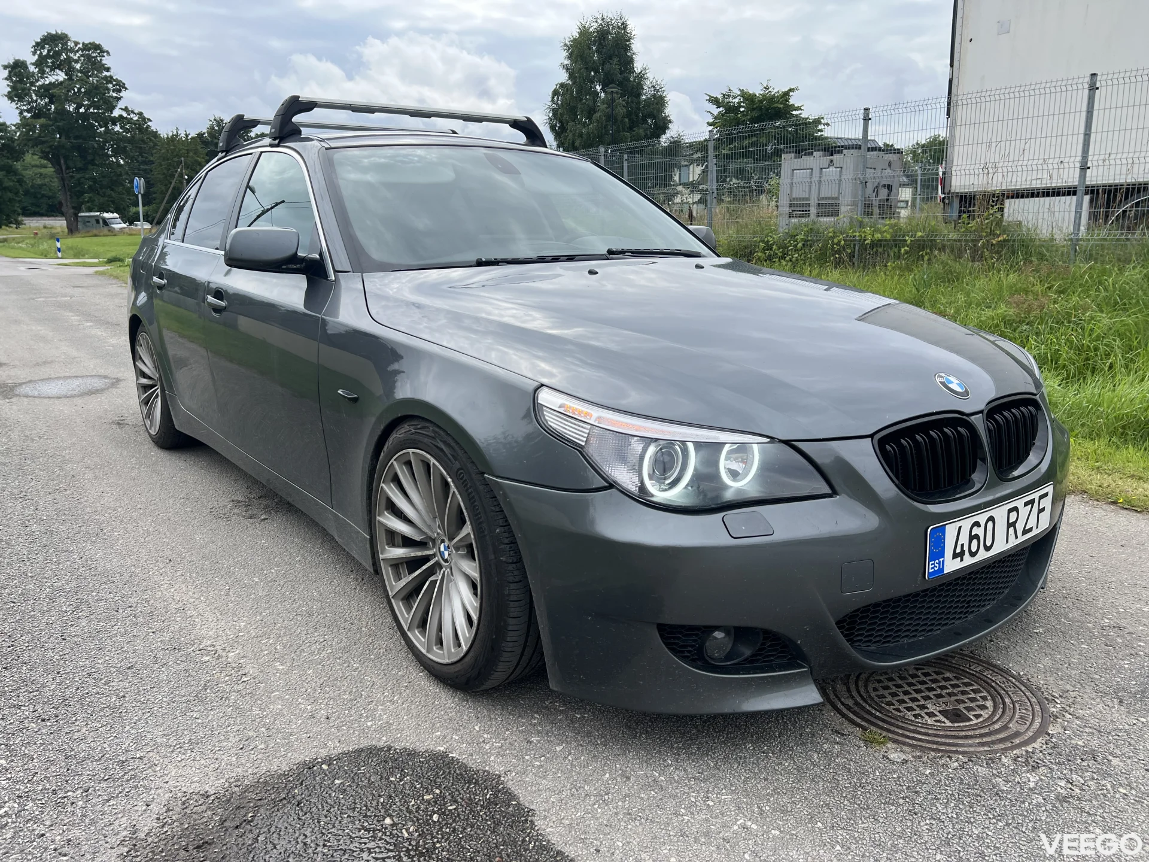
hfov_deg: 67.3
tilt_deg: -13.8
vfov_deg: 53.1
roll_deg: +1.7
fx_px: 863
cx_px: 574
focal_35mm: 26
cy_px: 431
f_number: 1.5
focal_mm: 5.7
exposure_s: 1/2513
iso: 50
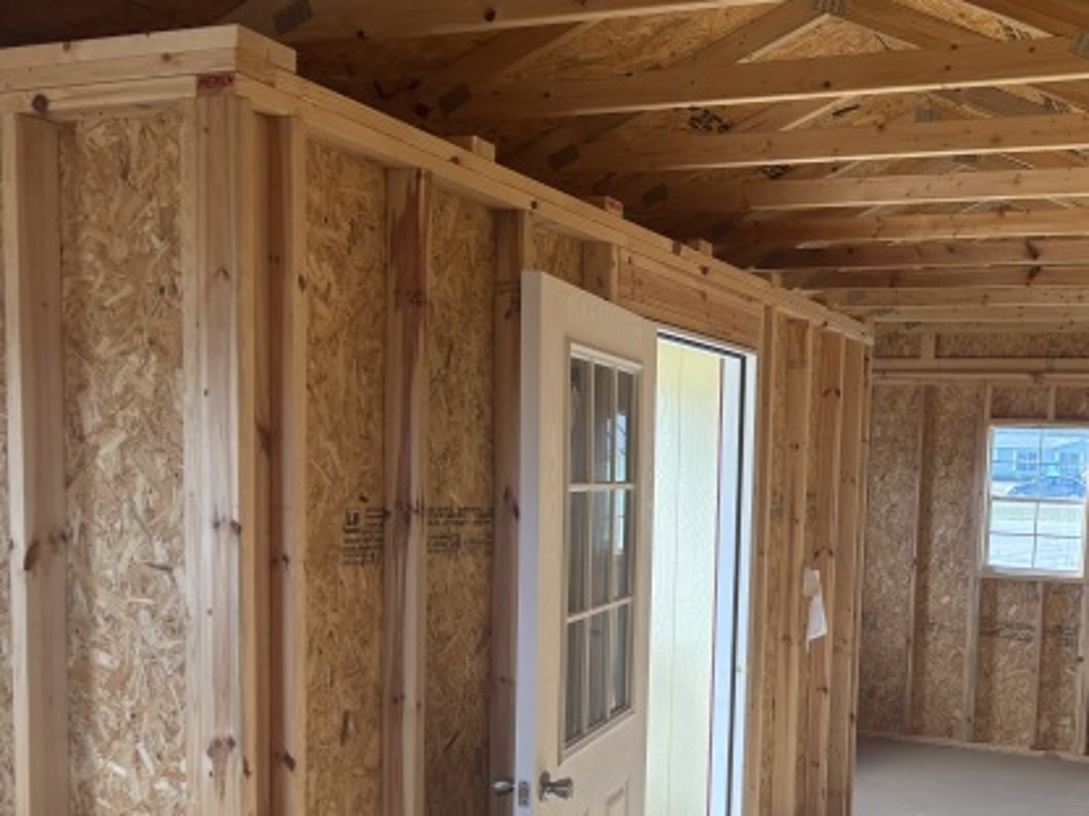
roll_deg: -1.2
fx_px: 1258
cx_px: 796
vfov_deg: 35.5
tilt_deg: -5.9
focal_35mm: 40
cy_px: 570
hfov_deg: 45.4
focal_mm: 5.96
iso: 50
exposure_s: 1/135
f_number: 1.6
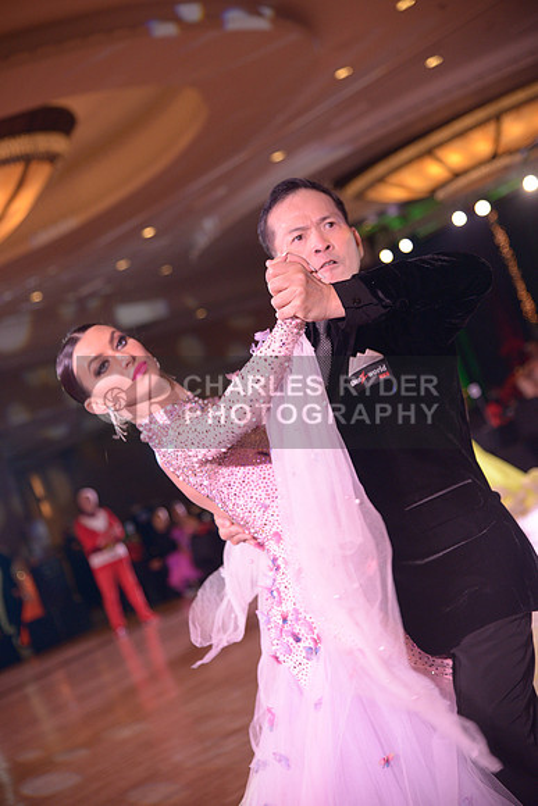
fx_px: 1680
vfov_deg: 27.0
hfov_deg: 18.2
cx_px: 269
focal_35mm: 75
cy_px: 403
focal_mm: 75
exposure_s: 1/200
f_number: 4
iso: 1250
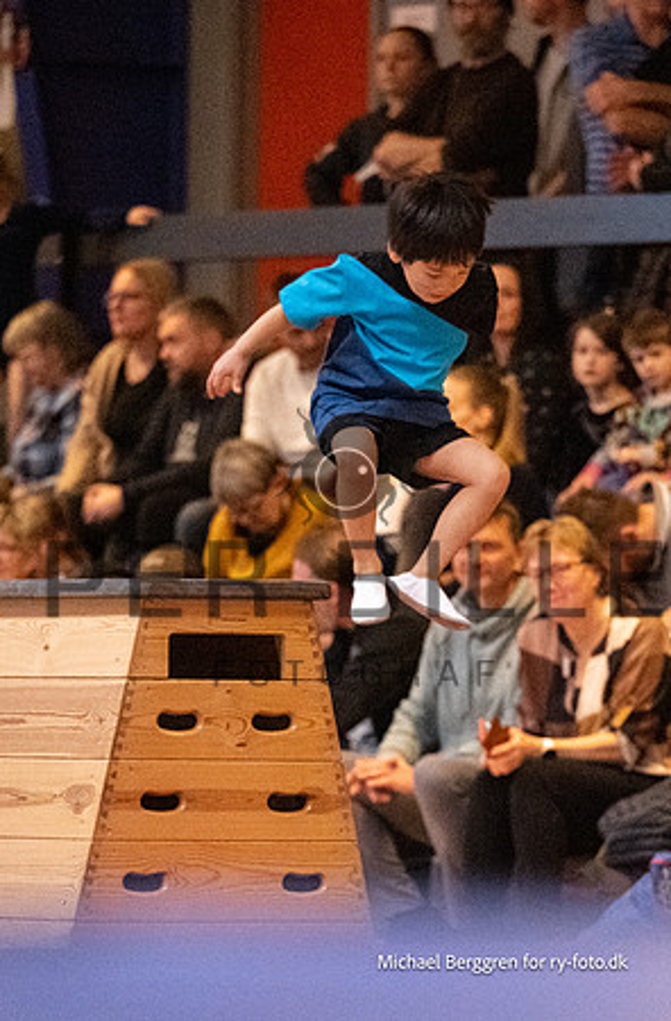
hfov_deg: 3.5
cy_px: 653
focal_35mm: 390
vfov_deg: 5.3
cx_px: 443
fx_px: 11011
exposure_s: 1/1250
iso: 16000
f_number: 2.8
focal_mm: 200
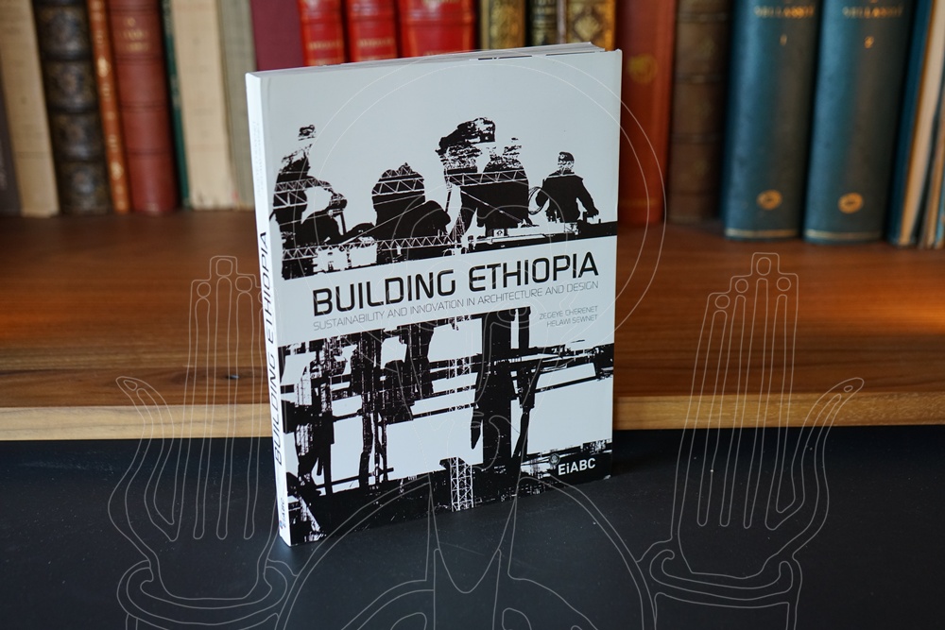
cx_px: 472
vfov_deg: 27.0
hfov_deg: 39.6
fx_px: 1313
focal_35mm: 50
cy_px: 315
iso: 1600
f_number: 3.5
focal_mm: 50
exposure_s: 1/160
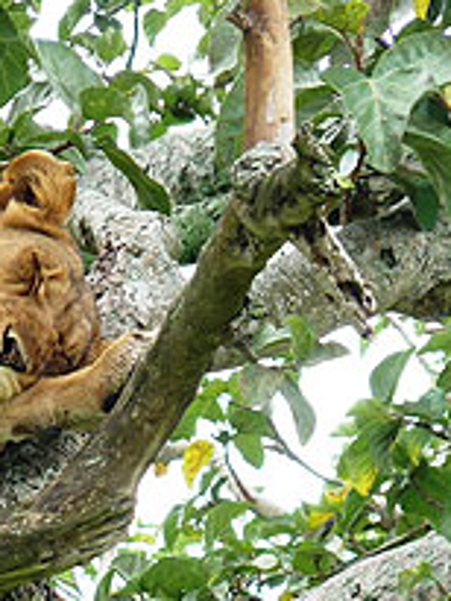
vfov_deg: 3.2
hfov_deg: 2.4
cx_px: 97
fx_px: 10690
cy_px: 712
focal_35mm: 616
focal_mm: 43.3
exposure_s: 1/100
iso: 80
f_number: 3.7
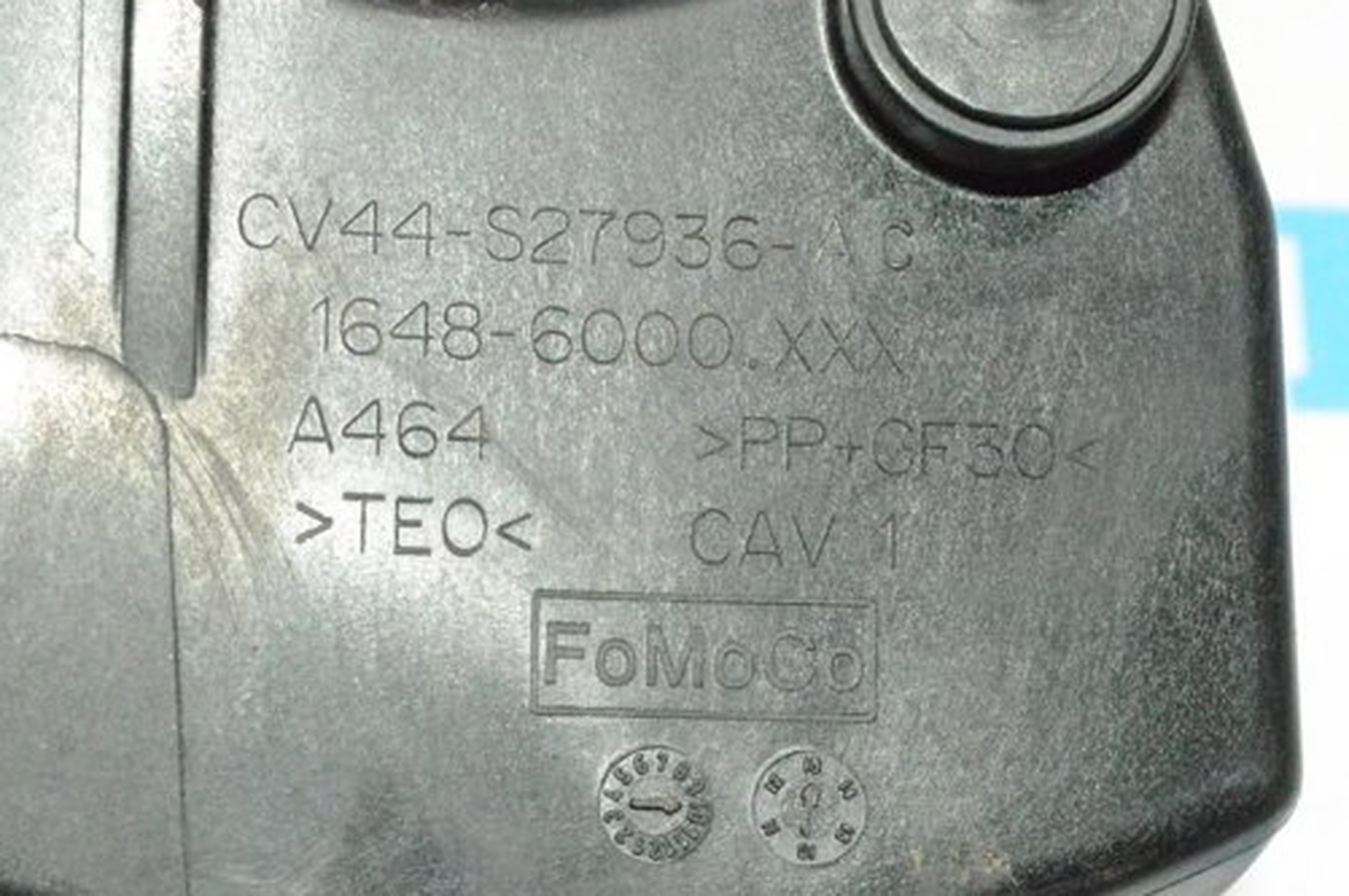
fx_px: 3444
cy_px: 418
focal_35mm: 92
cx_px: 552
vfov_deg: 14.8
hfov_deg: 22.1
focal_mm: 48
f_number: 16
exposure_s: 1/200
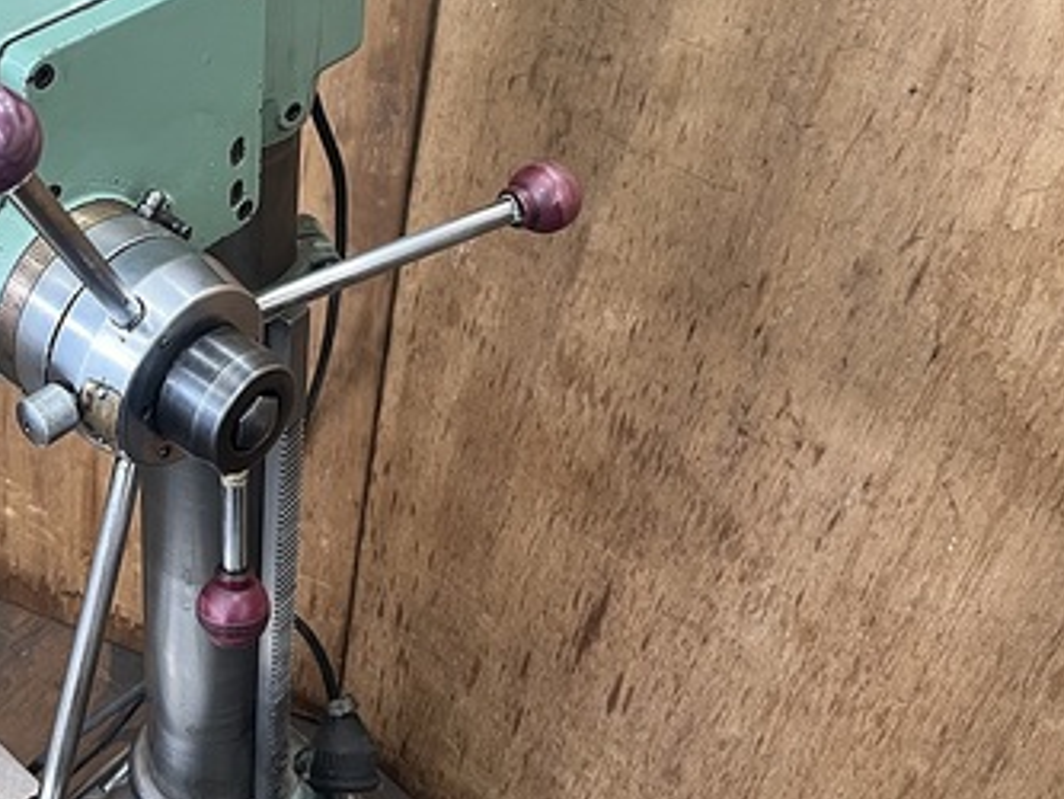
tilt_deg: -33.9
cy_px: 141
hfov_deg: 36.7
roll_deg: +1.1
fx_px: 1537
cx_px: 189
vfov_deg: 28.4
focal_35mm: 50
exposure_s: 1/60
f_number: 1.6
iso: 250
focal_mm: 5.1
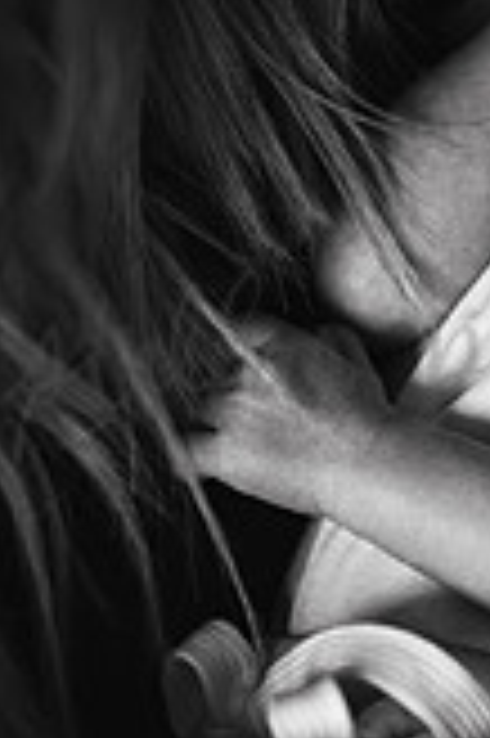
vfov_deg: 15.0
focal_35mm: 137
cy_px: 356
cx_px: 627
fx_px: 2803
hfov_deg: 9.8
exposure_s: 1/200
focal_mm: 50
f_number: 2.2
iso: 1600
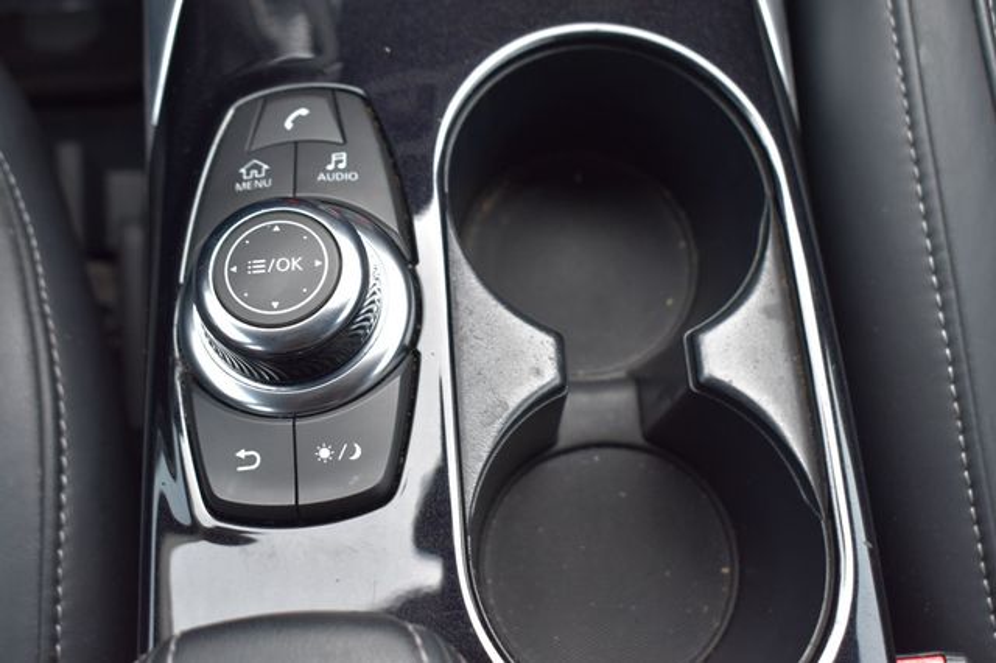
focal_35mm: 54
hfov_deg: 36.9
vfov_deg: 25.0
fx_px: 1493
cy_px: 332
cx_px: 498
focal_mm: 36
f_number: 6.3
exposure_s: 1/15
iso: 560
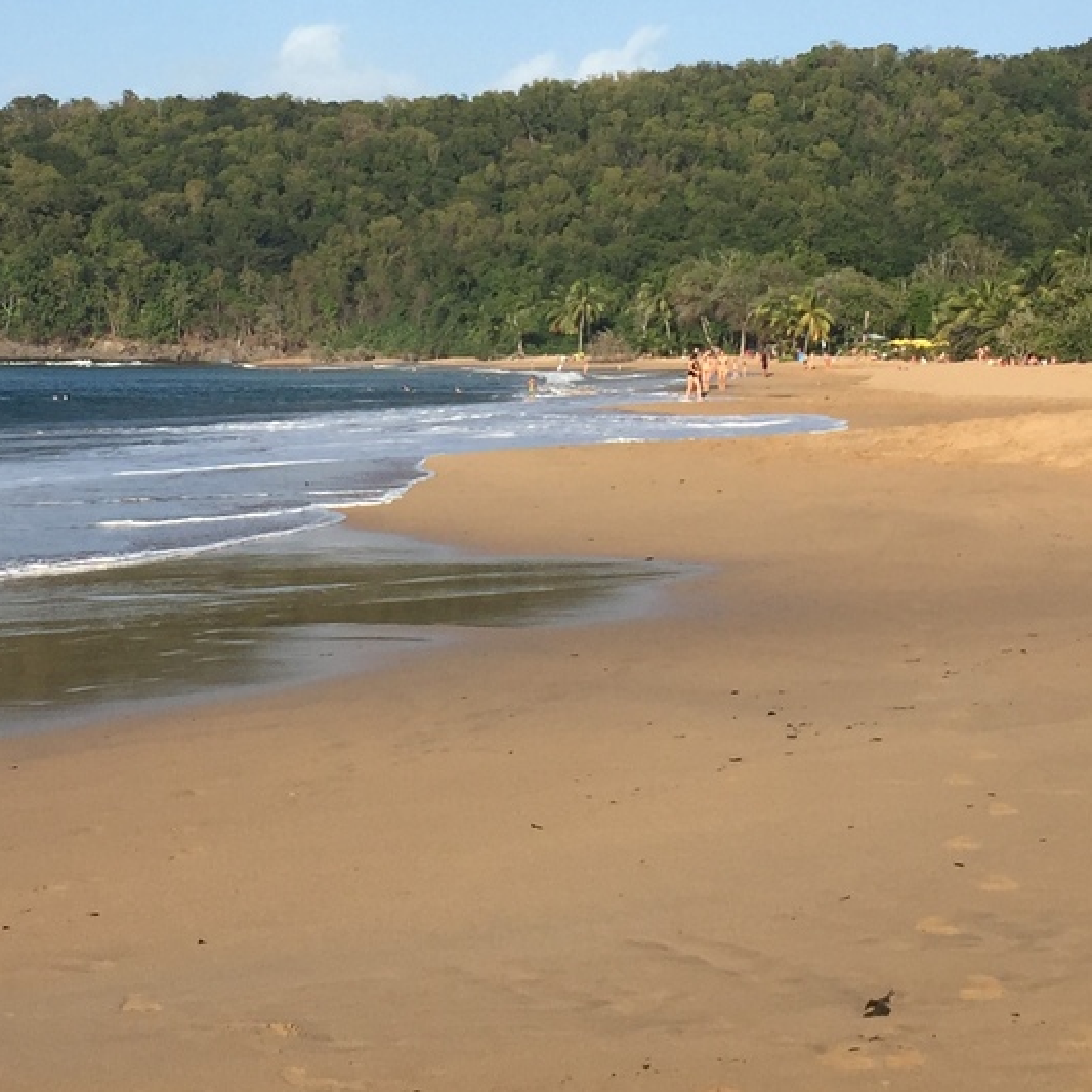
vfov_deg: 22.0
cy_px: 131
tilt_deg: +3.7
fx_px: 2748
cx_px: 512
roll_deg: -1.7
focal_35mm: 77
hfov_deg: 22.5
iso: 32
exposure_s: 1/2198
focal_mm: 4.15
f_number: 2.2
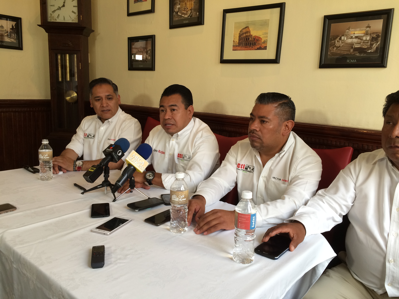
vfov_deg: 48.2
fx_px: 334
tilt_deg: -10.9
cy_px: 150
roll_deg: -0.5
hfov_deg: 61.7
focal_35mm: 29
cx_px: 200
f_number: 2.2
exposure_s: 1/30
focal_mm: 4.15
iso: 50
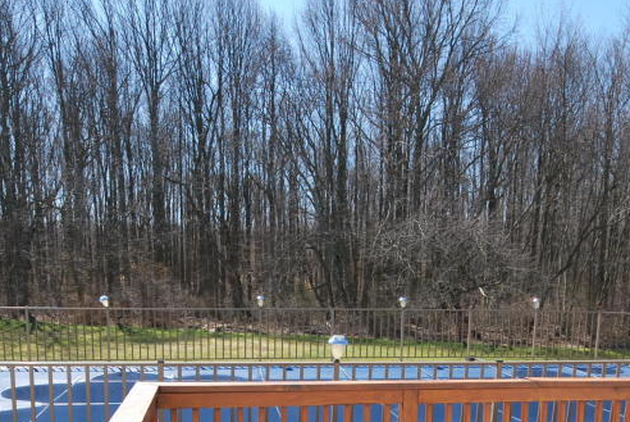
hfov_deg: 54.4
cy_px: 395
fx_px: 613
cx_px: 312
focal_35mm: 35
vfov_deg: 35.3
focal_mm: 10
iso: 100
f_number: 7.1
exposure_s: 1/200
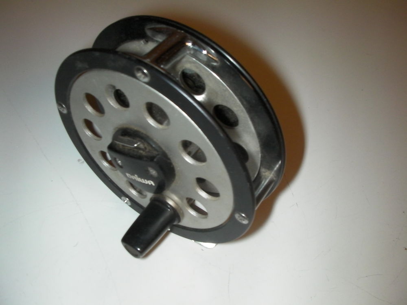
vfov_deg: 37.7
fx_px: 447
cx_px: 204
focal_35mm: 38
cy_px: 152
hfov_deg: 49.0
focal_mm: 6.3
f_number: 5.6
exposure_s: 1/30
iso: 200
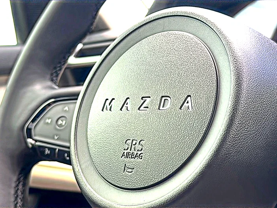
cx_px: 138
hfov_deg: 41.2
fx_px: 368
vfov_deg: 31.5
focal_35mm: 46
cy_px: 104
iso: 80
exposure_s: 1/219
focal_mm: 6.86
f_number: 1.78
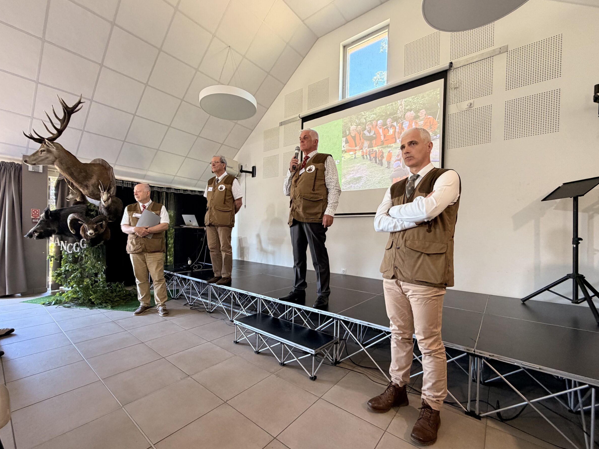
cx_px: 298
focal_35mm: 15
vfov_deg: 81.7
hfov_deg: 98.2
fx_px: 260
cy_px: 236
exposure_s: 1/41
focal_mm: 2.22
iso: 320
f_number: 2.2
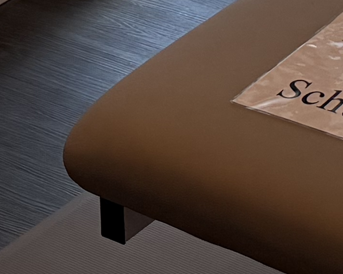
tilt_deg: -8.0
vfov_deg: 6.9
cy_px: -683
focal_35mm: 188
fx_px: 1908
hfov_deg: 10.1
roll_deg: +0.1
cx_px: 440
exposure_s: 1/367
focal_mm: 6.76
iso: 80
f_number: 1.78
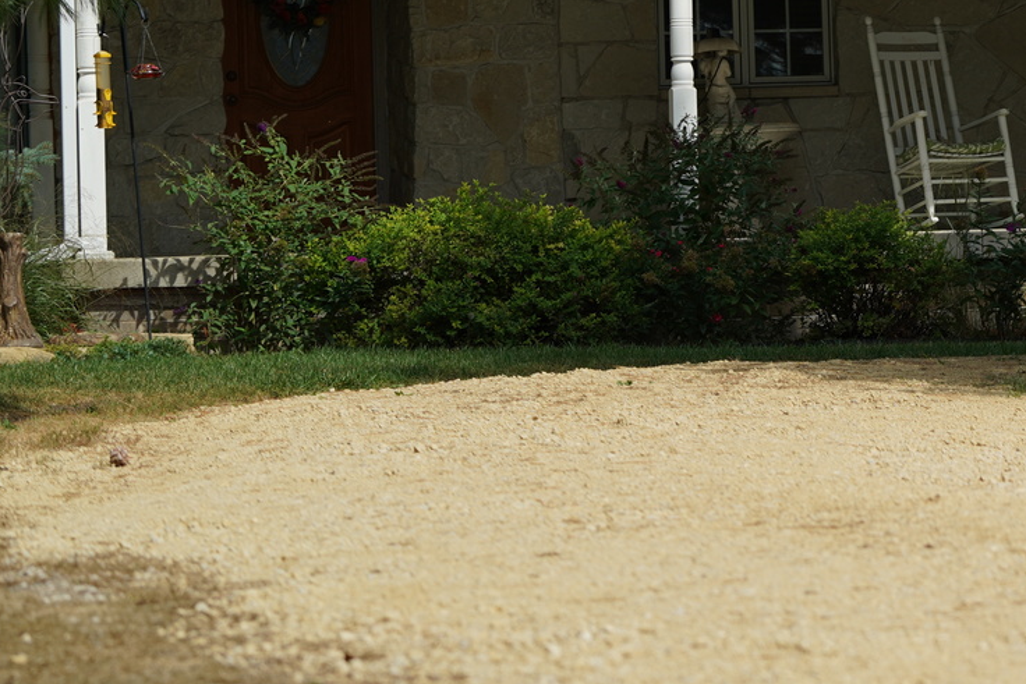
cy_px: 123
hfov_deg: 10.9
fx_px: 5330
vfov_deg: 7.3
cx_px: 1072
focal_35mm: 187
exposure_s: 1/320
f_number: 5.6
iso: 100
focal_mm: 85
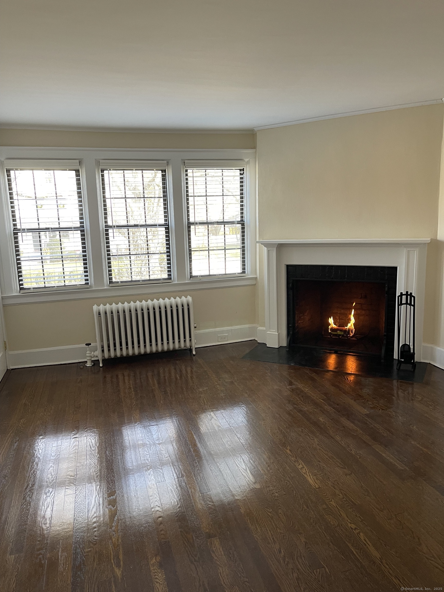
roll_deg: +2.0
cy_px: 296
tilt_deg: -9.4
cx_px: 222
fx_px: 445
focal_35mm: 26
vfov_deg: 67.3
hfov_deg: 53.1
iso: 125
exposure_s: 1/70
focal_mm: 5.1
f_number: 1.6
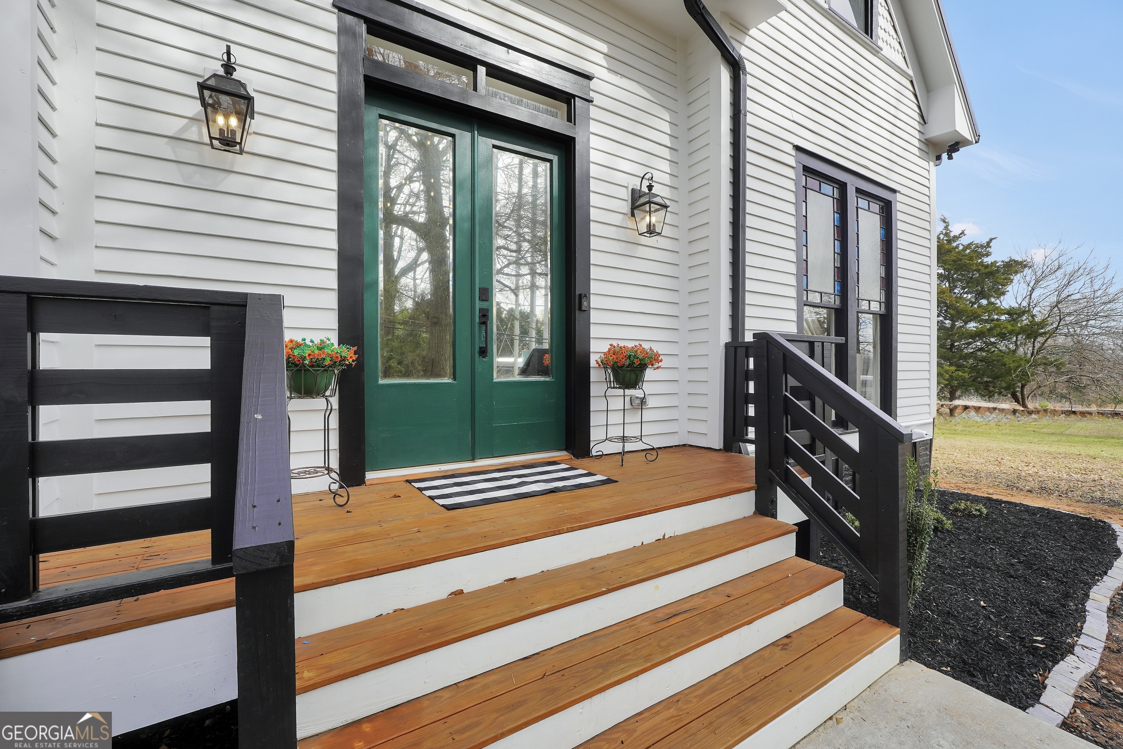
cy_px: 374
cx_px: 562
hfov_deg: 100.4
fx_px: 468
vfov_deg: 77.3
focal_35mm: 15
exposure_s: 1/250
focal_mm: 10
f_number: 5
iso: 100
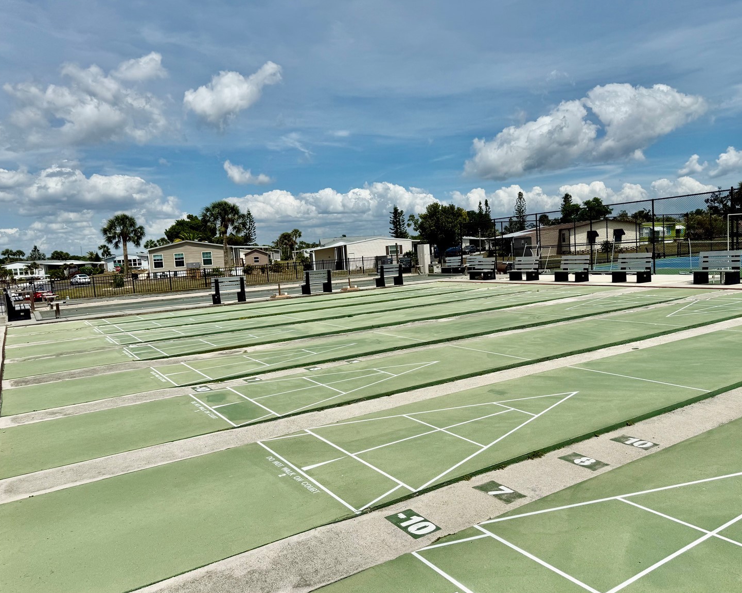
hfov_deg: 65.9
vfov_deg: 54.9
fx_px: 571
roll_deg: +3.8
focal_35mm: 26
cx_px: 404
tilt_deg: -4.3
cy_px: 291
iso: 80
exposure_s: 1/14286
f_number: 1.78
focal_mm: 6.76
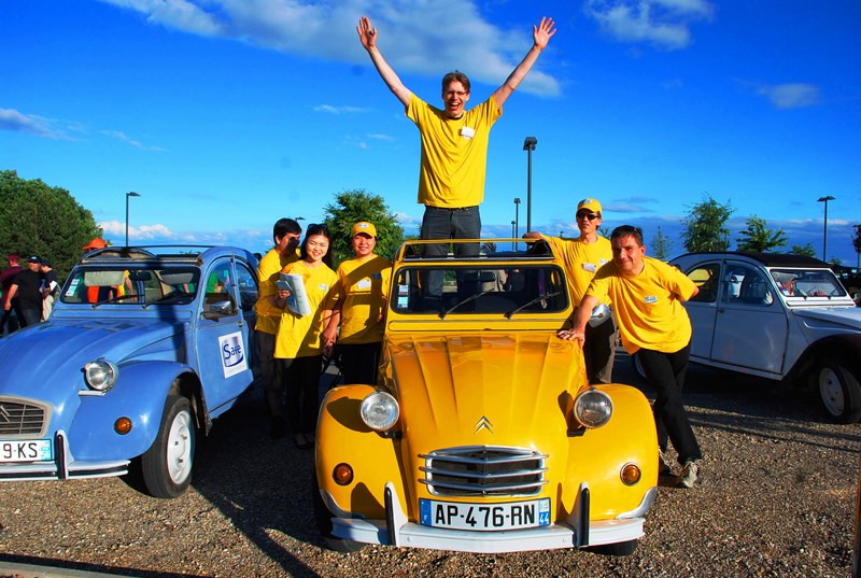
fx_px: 647
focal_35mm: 27
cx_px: 430
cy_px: 289
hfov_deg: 67.3
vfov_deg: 48.1
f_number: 8
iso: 100
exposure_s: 1/250
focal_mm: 18
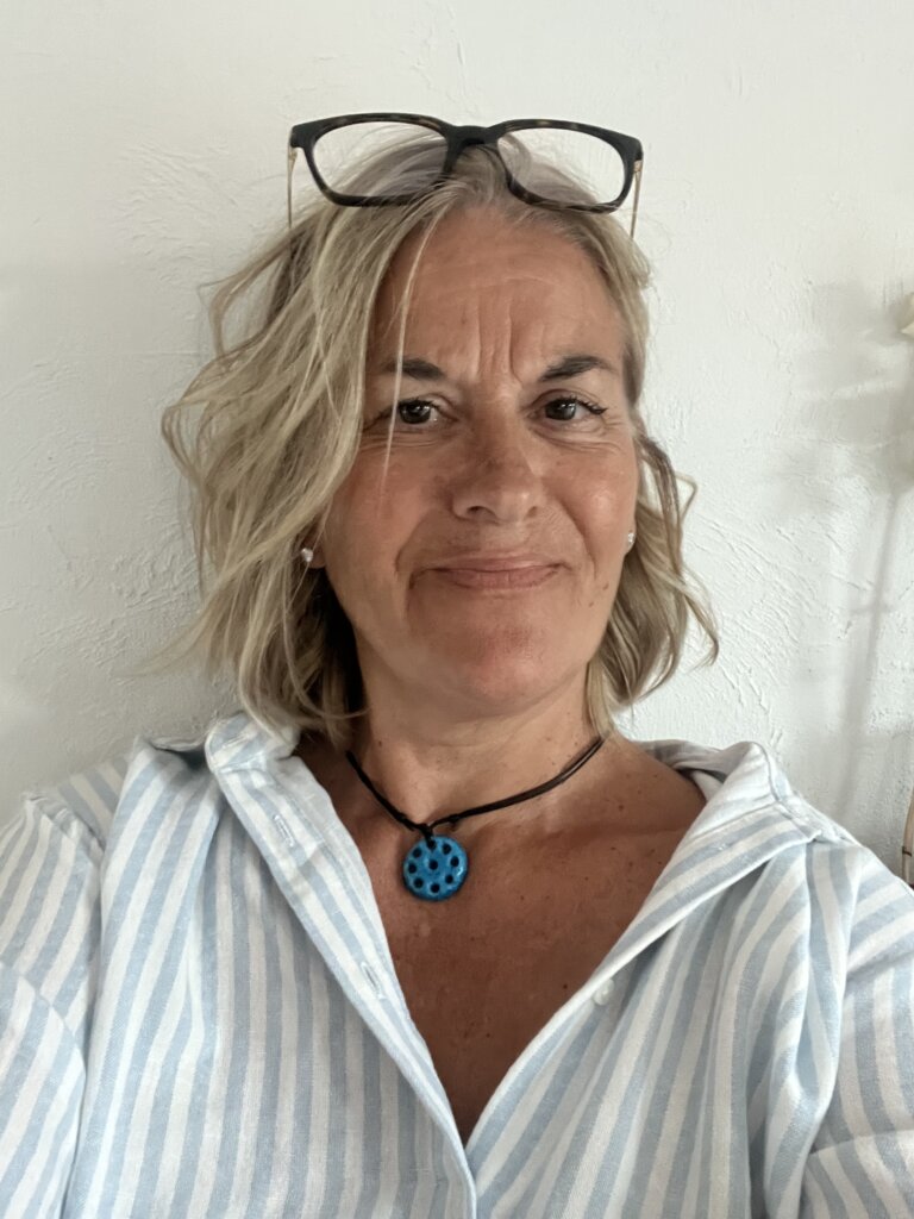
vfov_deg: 60.0
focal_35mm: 30
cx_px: 457
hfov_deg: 46.8
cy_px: 610
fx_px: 1056
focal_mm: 2.71
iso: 800
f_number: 2.2
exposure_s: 1/15
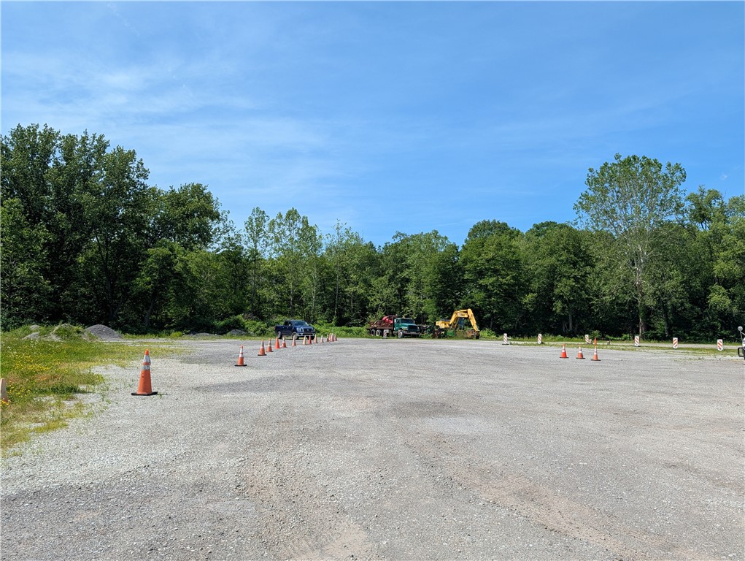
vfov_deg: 56.9
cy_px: 280
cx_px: 372
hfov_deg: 71.5
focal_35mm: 24
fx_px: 517
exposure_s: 1/1066
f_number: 1.68
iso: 24
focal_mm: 6.9
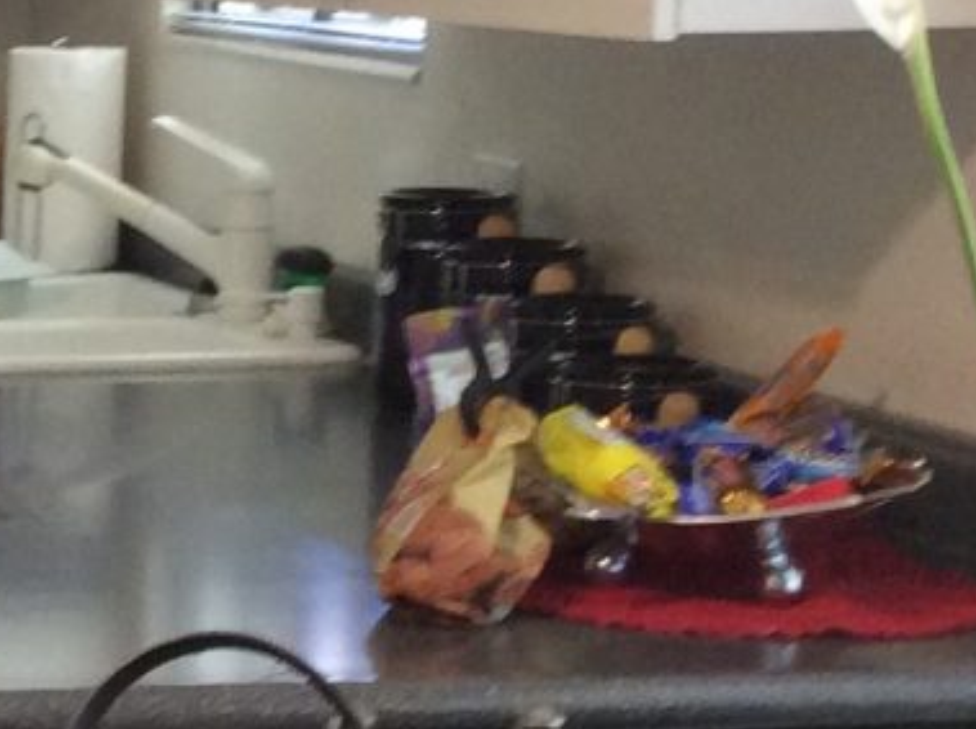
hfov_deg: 12.9
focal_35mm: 135
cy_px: 583
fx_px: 3800
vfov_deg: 10.9
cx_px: -940
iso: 100
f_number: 2.4
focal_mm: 3.3
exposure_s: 1/24
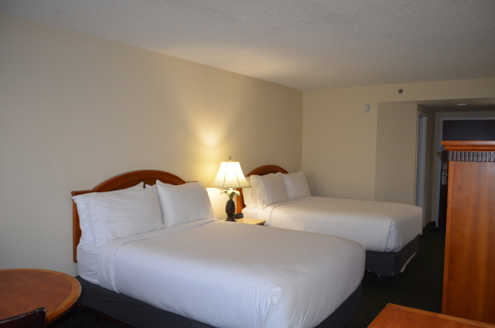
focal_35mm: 27
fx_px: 370
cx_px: 248
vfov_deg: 47.7
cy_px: 164
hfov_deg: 67.5
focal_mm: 18
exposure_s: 1/60
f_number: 3.5
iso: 800
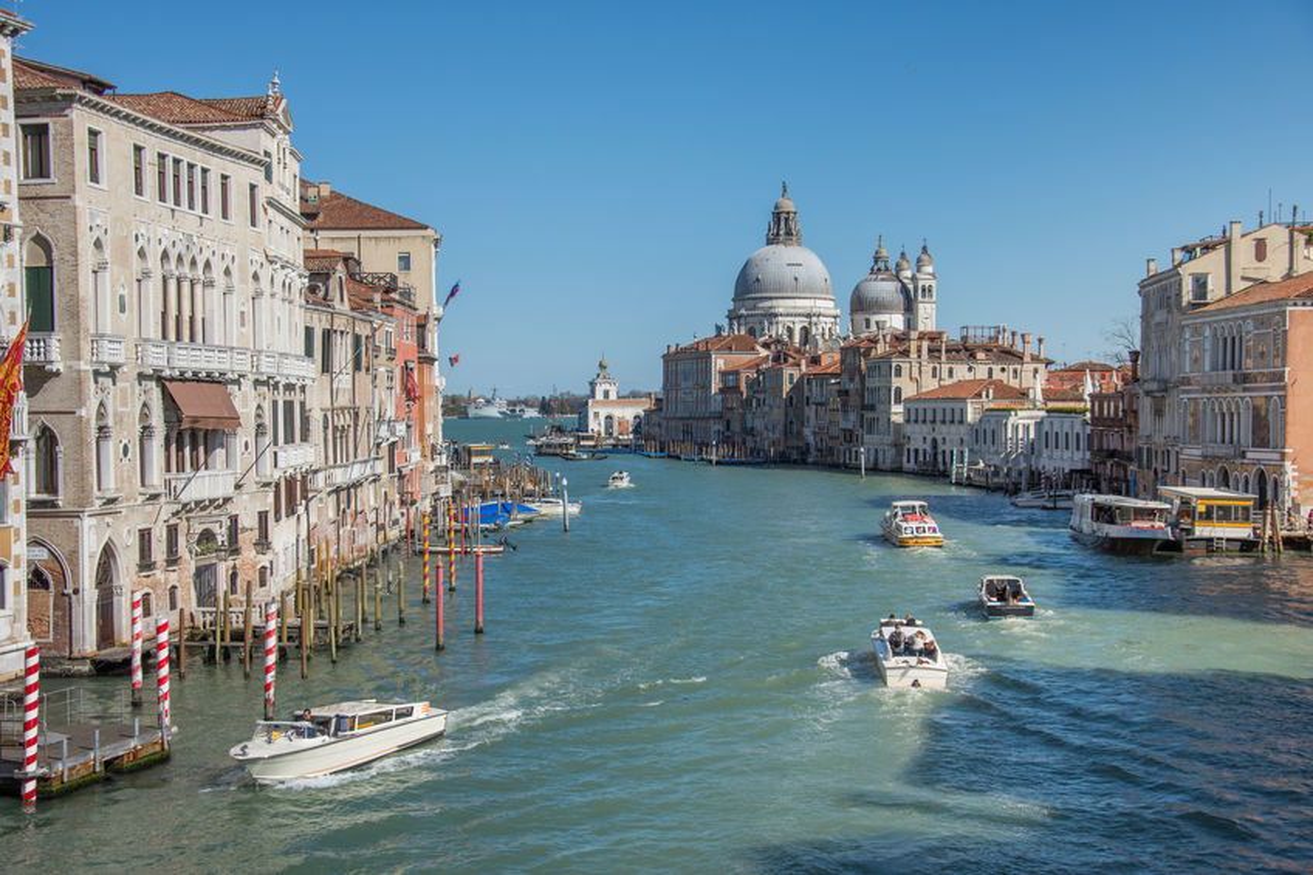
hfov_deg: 38.9
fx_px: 1860
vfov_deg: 26.5
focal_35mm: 51
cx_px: 656
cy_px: 438
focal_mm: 34
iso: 320
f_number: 4.5
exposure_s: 1/2000
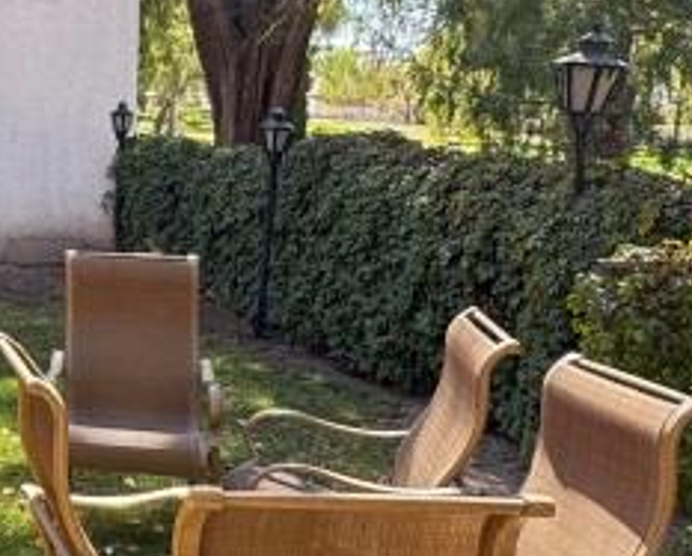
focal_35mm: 60
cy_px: 143
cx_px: -169
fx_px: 1230
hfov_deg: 27.2
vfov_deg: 25.2
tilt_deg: -1.8
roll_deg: -0.1
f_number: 2.2
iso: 40
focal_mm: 2.22
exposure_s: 1/117
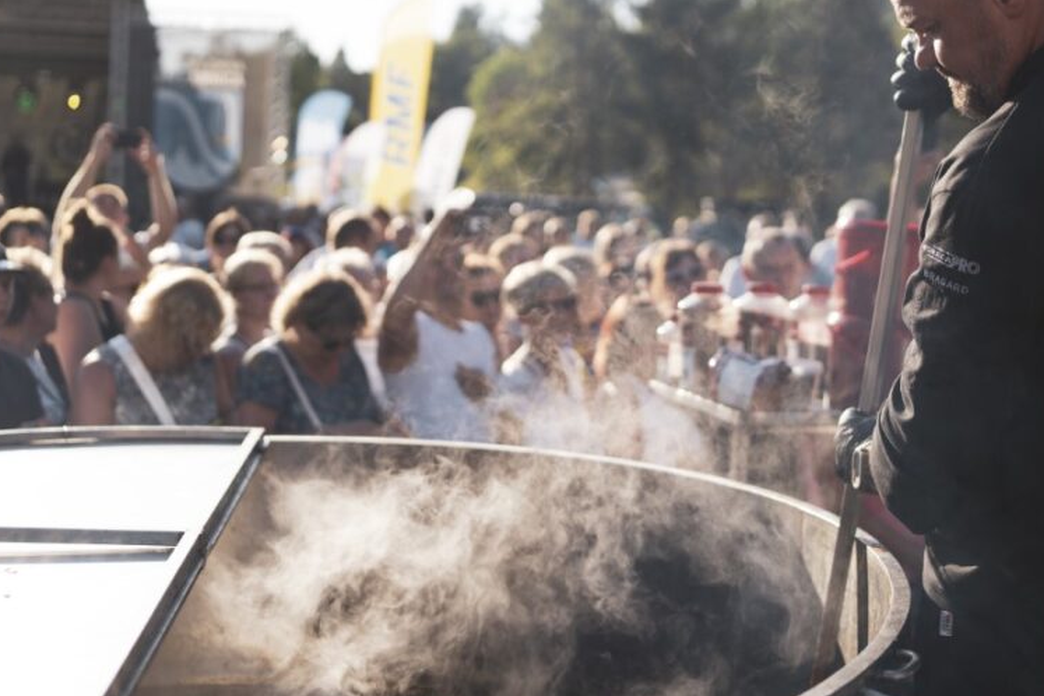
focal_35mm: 48
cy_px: 270
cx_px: 633
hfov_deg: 40.9
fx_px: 1392
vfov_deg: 28.0
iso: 100
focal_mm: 35
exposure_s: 1/2000
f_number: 1.8
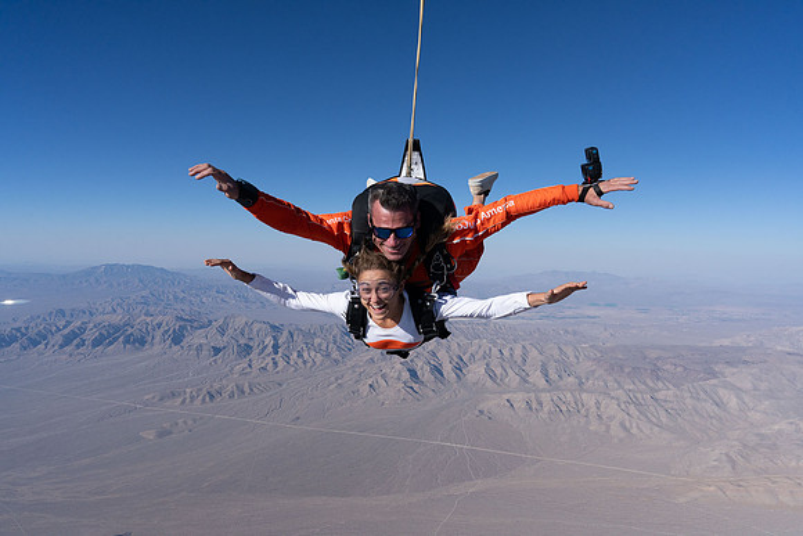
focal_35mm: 24
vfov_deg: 53.2
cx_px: 402
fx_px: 535
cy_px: 268
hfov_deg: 73.7
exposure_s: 1/2000
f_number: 13
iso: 800
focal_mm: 24
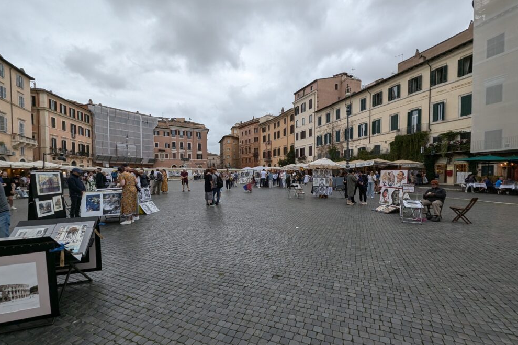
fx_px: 201
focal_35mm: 14
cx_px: 261
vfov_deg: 81.1
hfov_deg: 104.3
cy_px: 184
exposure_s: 1/207
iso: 81
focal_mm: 1.95
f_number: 2.2
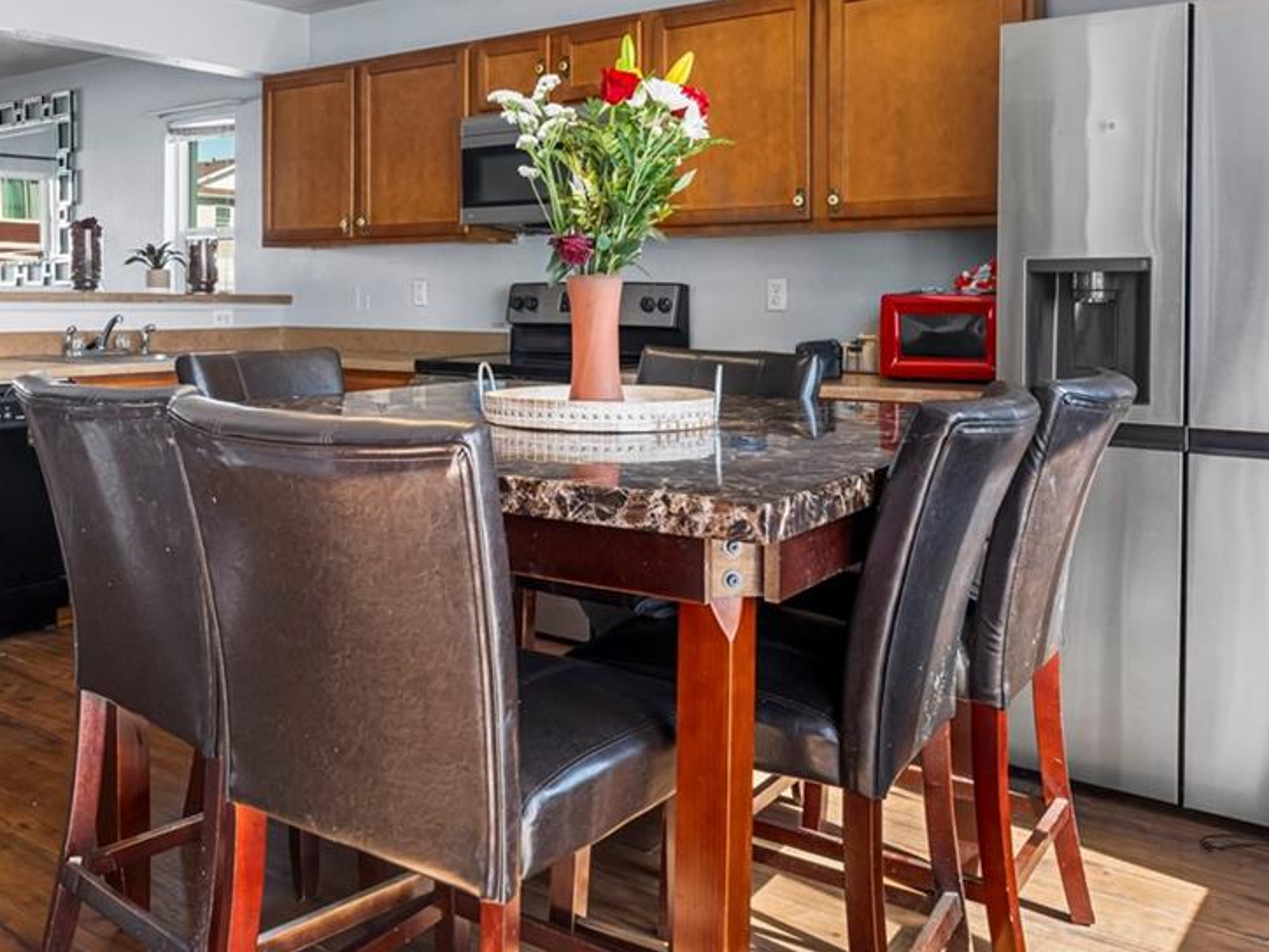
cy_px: 316
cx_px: 445
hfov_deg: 51.8
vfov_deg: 40.1
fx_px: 1285
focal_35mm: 35
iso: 320
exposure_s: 1/13
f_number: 6.3
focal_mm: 16.5
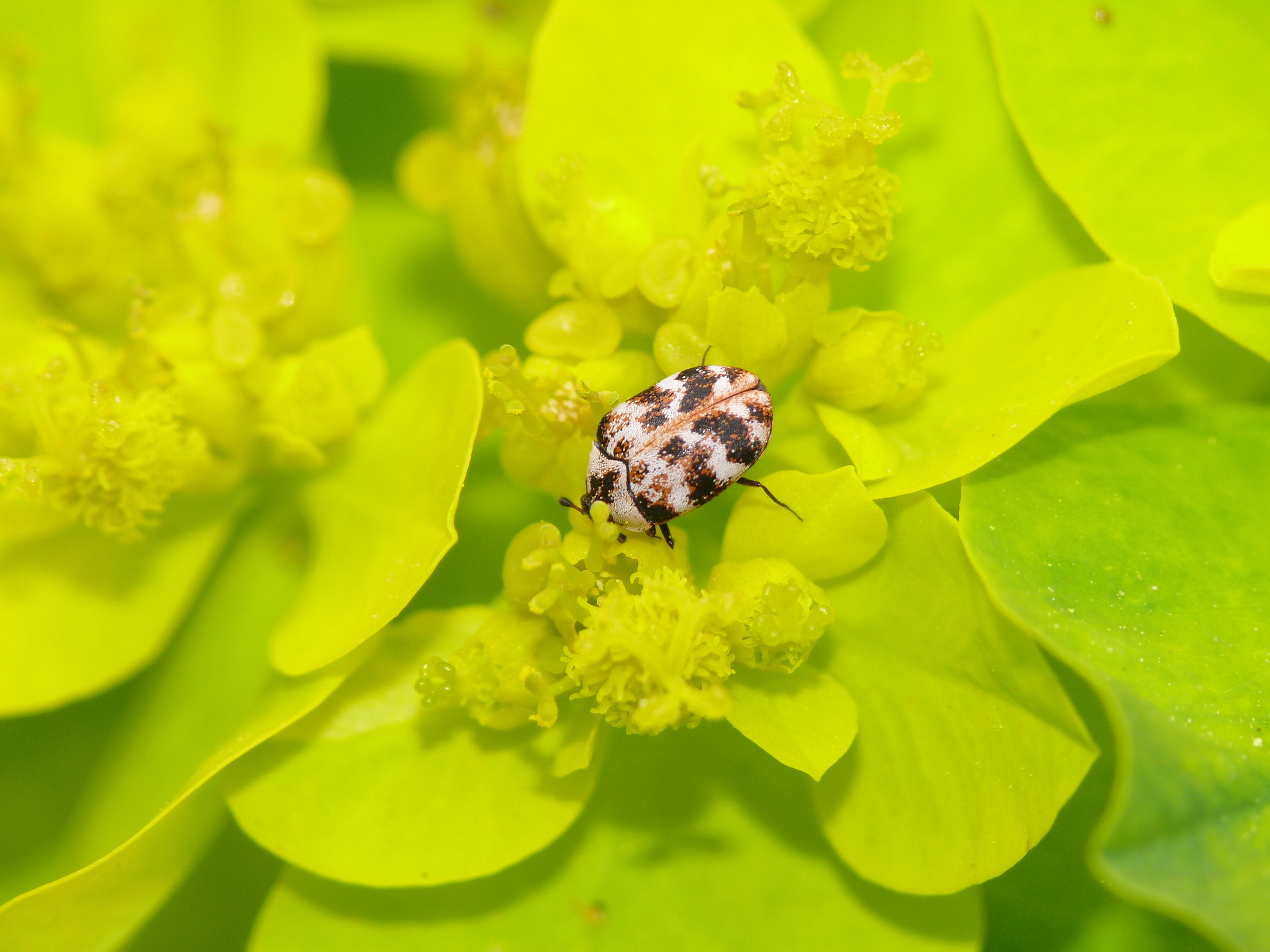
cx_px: 635
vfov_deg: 3.5
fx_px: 15409
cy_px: 476
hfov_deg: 4.7
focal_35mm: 420
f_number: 7.1
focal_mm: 88.8
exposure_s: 1/125
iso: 100
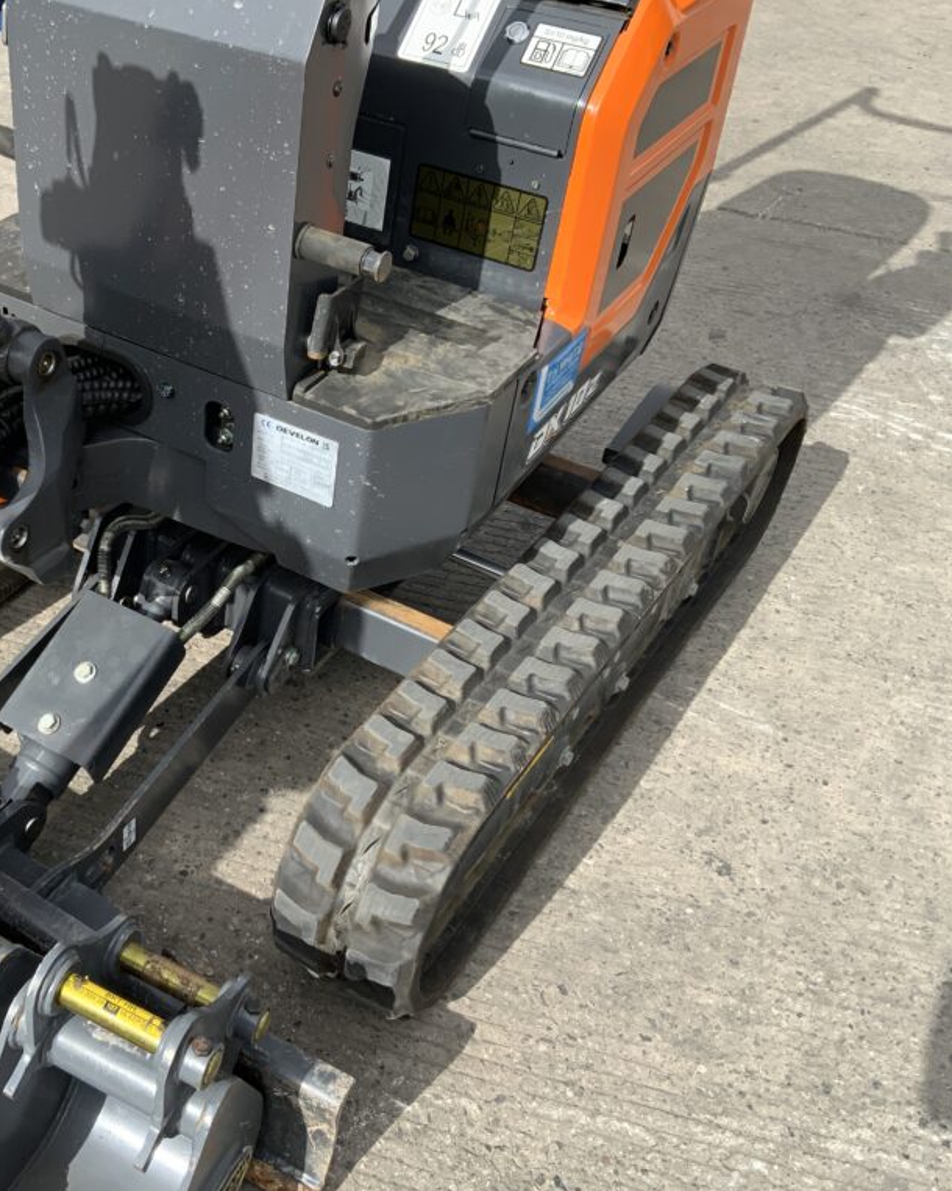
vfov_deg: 47.9
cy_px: 598
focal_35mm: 38
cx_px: 220
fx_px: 1339
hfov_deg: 38.0
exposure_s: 1/1342
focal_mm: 3
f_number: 1.8
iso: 16
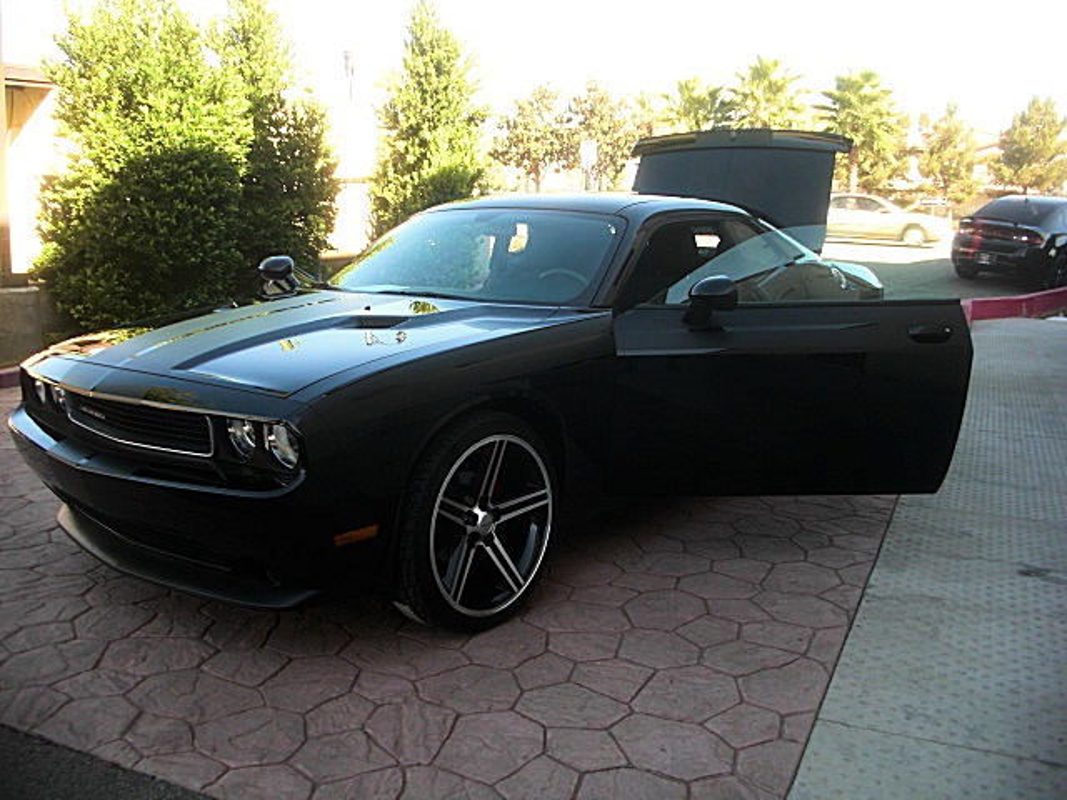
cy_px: 400
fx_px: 1110
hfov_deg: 51.4
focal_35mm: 36
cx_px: 534
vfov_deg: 39.7
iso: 50
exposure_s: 1/100
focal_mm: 6.3
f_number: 2.8
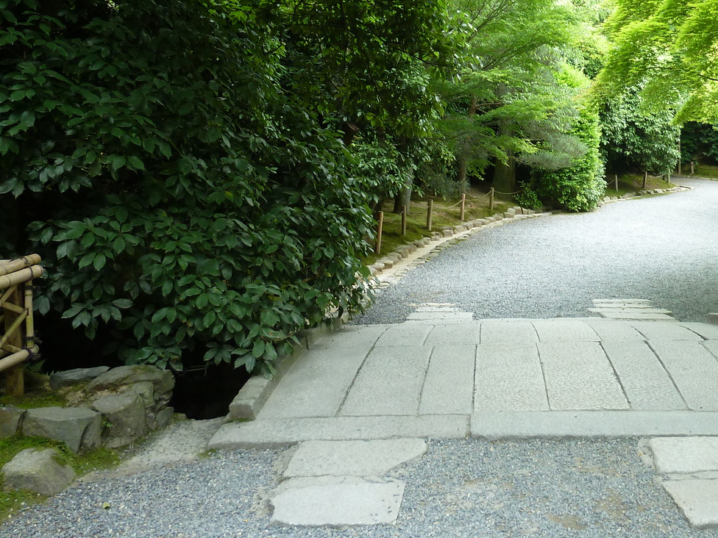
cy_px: 140
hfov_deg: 44.5
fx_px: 850
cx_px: 522
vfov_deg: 34.5
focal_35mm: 41
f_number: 3.3
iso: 100
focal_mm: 4.1
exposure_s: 1/30
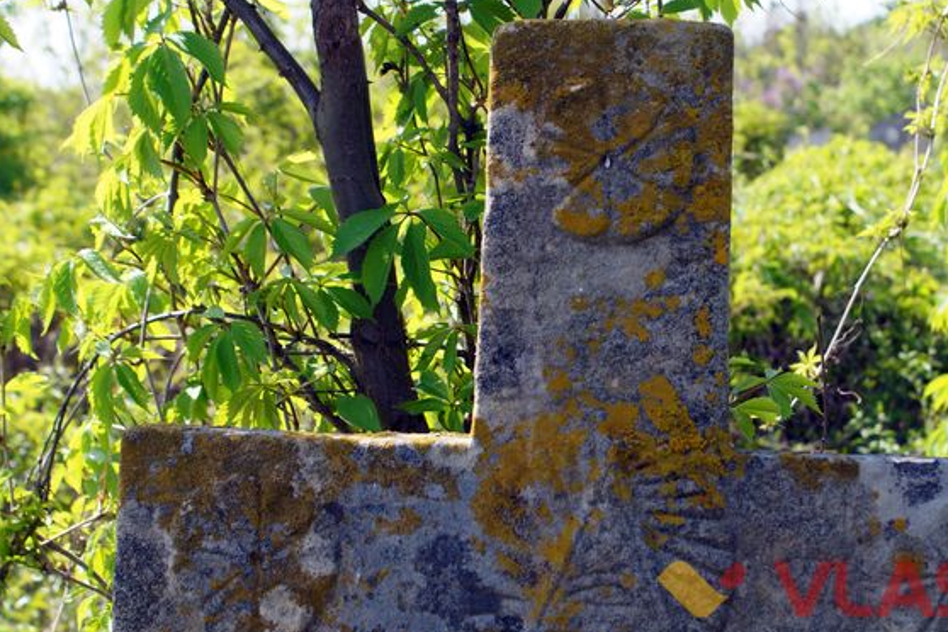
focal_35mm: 94
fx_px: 2475
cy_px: 359
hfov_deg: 21.7
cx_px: 554
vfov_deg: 14.5
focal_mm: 50
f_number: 6.3
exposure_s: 1/100
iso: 100
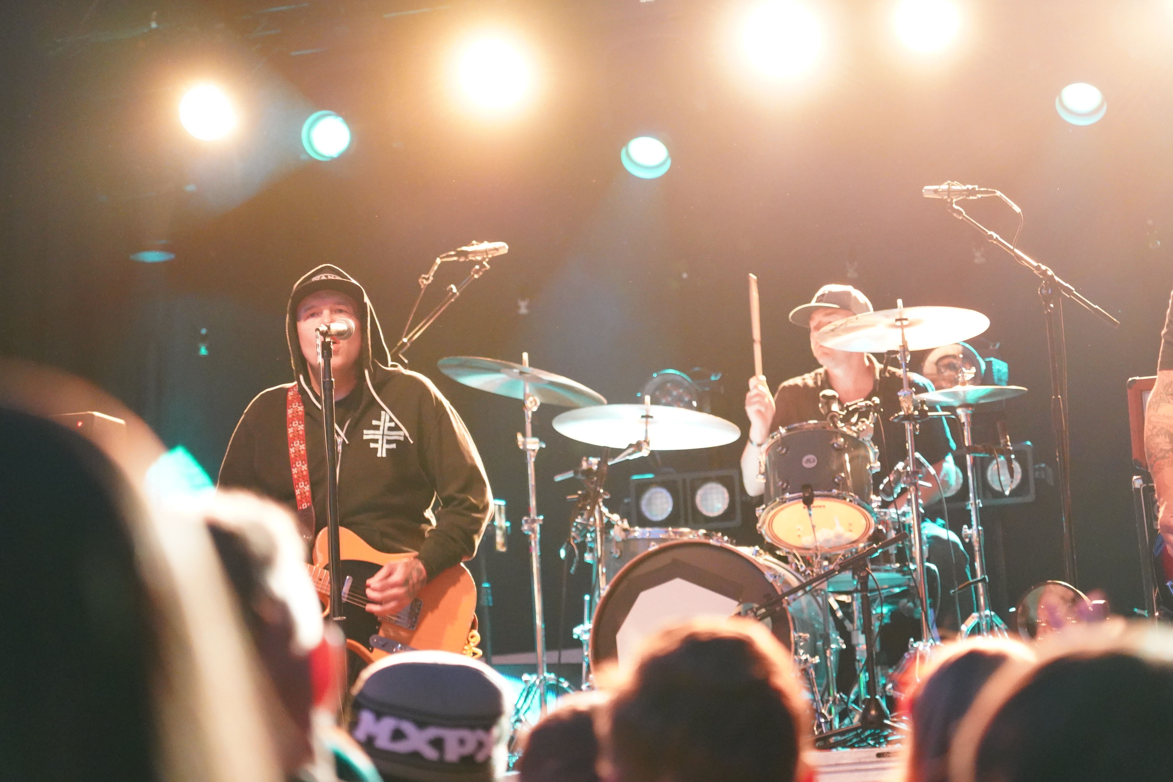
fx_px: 3421
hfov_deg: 19.5
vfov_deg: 13.0
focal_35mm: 105
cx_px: 586
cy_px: 391
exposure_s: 1/100
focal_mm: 105
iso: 12800
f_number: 4
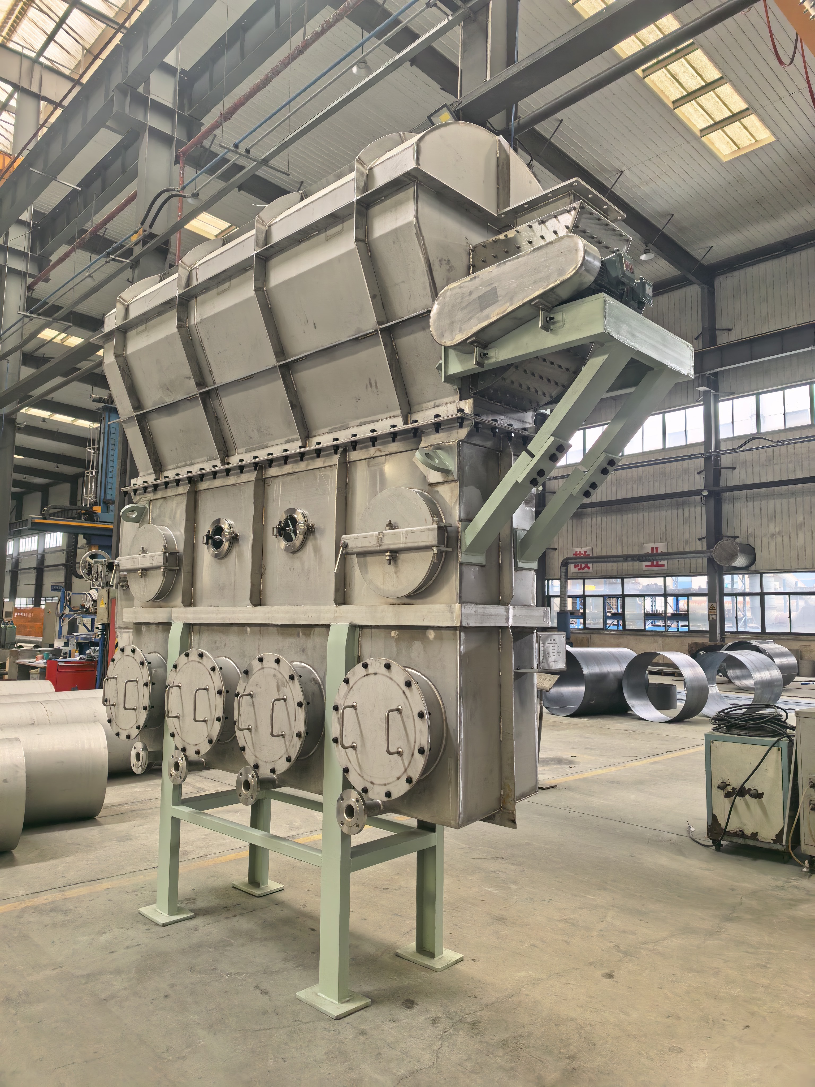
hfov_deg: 56.8
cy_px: 544
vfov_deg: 71.6
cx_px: 408
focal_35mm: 24
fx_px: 753
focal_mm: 5.75
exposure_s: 1/120
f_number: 1.4
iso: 50
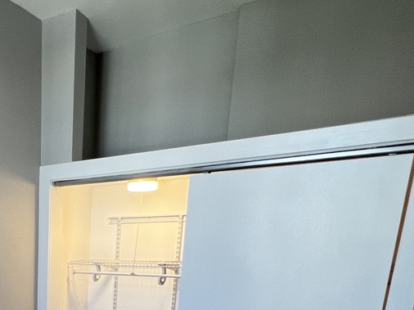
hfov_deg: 43.0
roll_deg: +0.2
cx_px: -2
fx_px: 442
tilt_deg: -17.0
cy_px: 377
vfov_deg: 31.8
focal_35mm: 37
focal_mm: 1.57
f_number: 1.8
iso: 100
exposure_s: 1/120
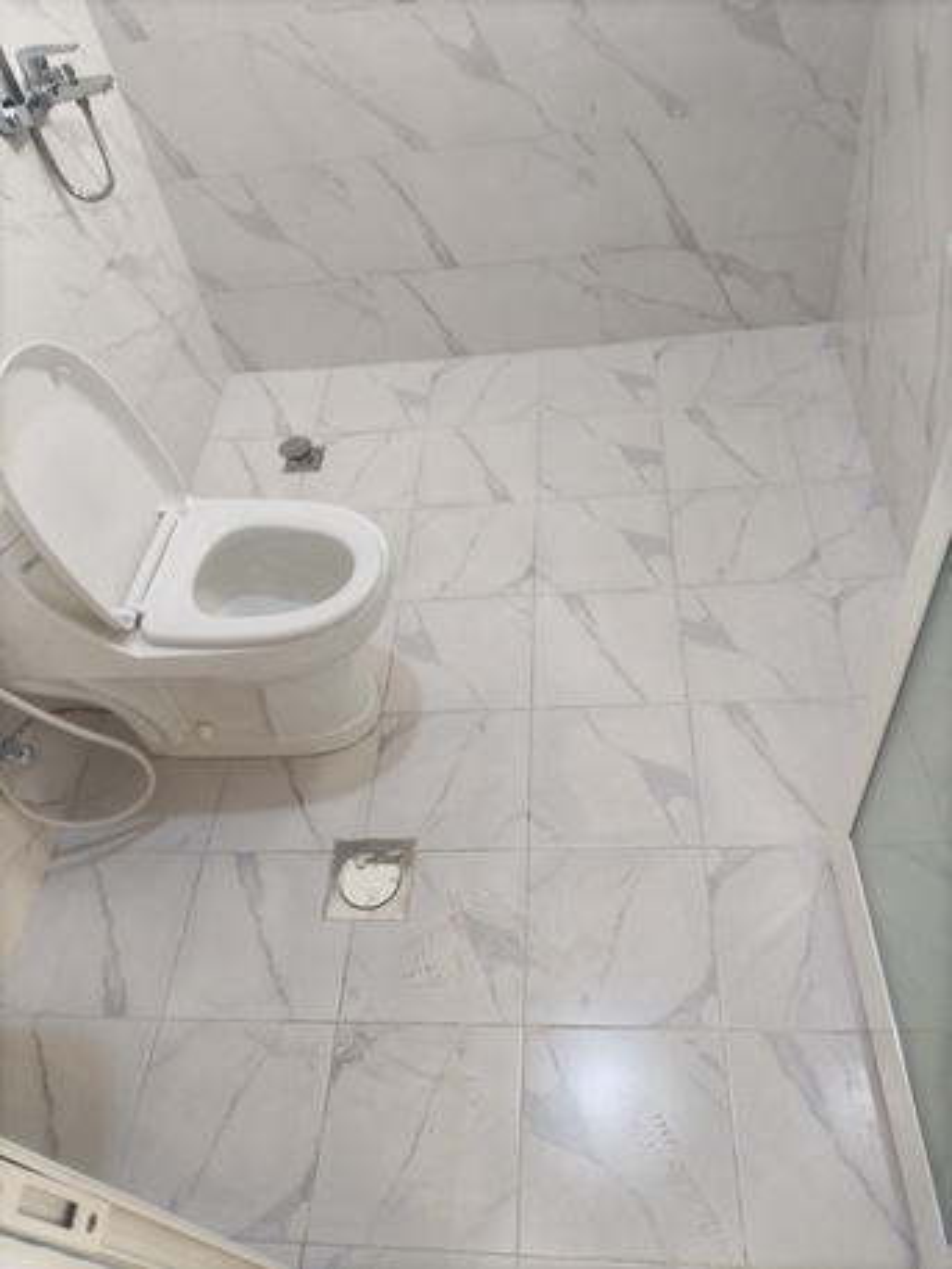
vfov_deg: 67.3
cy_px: 634
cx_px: 476
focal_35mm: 26
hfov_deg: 53.1
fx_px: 953
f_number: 1.8
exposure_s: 1/33.3
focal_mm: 4.7
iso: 495
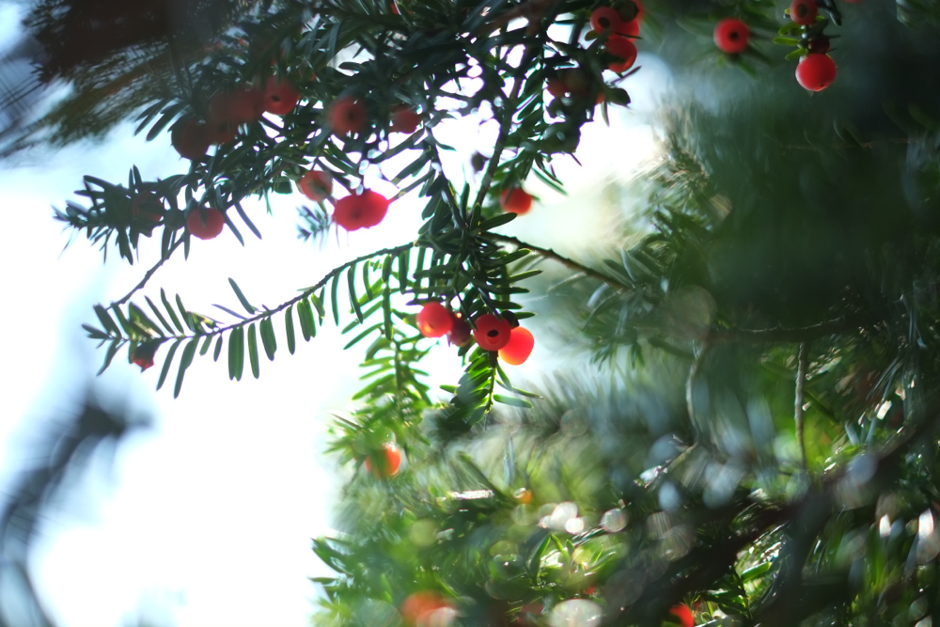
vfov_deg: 25.5
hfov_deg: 37.5
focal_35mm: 53
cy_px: 314
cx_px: 470
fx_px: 1384
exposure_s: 1/1000
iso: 200
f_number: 1.4
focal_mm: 35
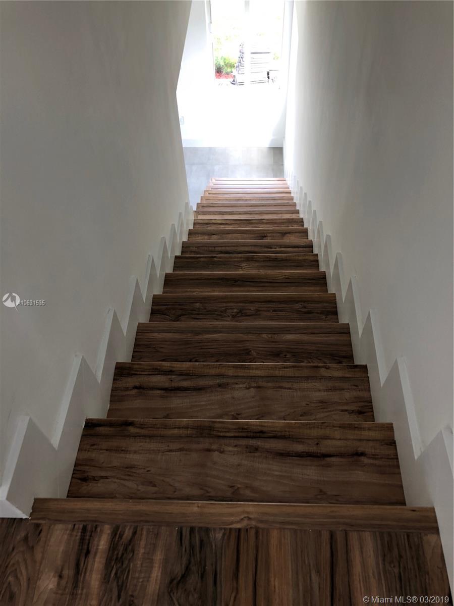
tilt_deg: -52.5
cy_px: 303
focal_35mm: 28
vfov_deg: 63.4
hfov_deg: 49.7
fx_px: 490
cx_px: 227
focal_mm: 4
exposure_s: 1/60
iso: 125
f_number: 1.8
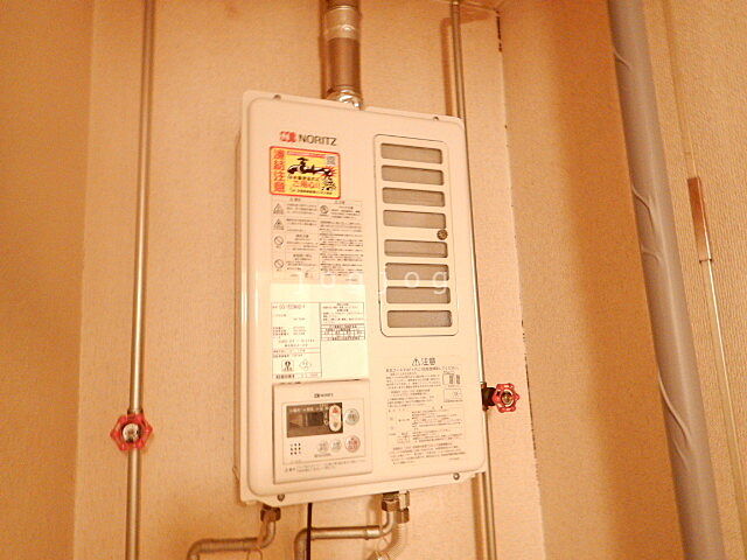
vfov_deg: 56.8
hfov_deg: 71.6
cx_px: 374
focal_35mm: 24
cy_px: 280
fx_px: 518
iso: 200
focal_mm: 4.3
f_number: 2.8
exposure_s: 1/2
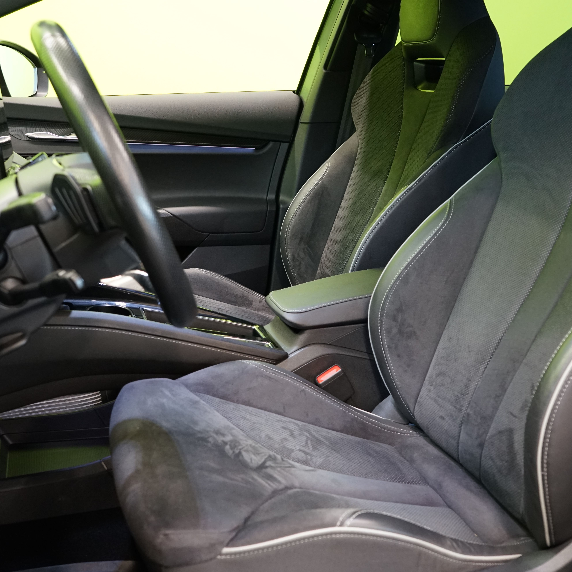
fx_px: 748
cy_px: 285
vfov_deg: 41.9
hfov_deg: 41.9
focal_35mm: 40
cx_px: 295
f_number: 5
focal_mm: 31
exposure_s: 1/20
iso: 2000
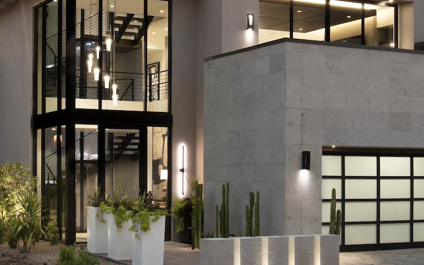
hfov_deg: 26.8
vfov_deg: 16.8
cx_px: 212
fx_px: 890
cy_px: 46
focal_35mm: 77
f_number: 14
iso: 100
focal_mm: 30
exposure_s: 10
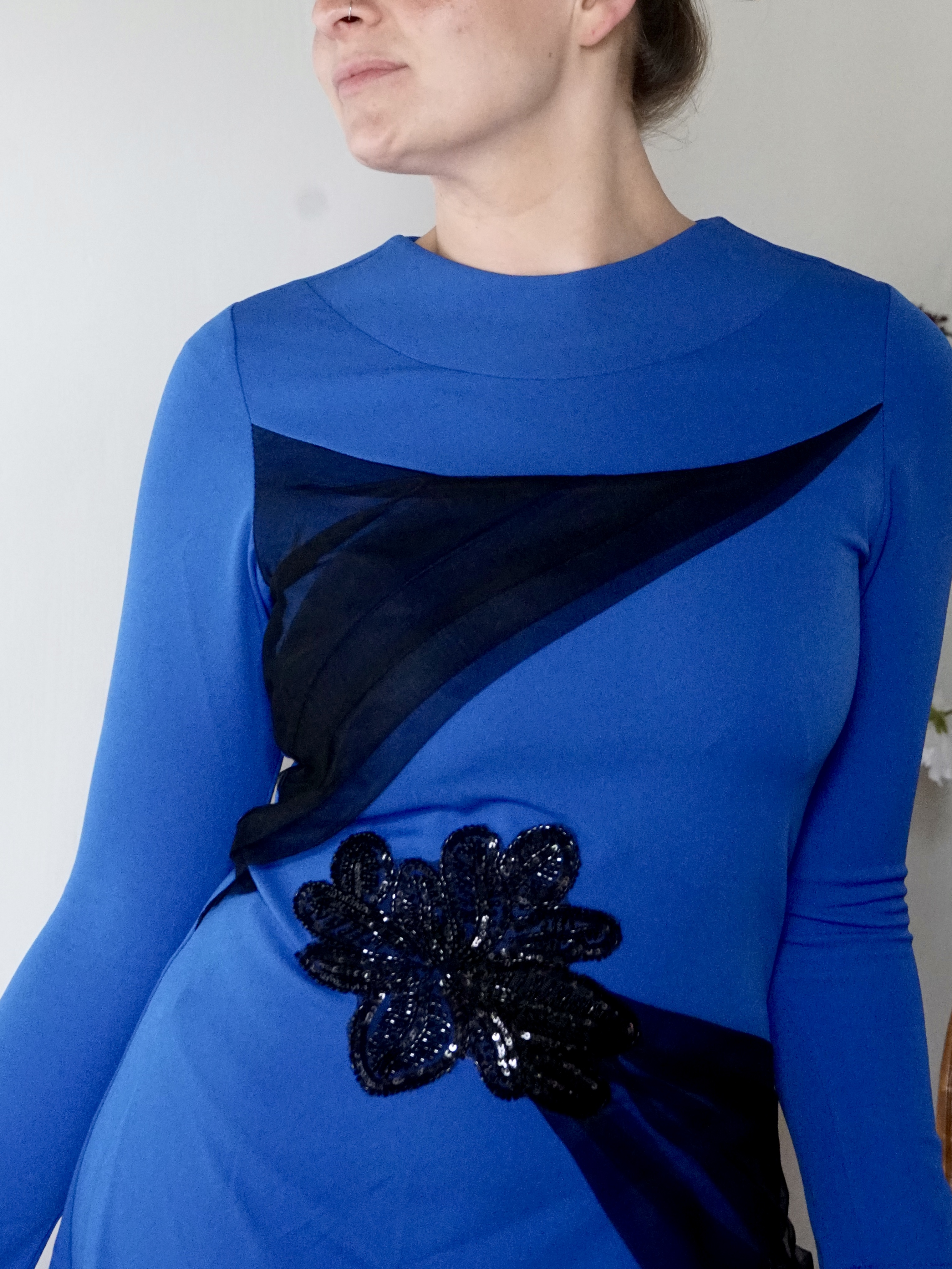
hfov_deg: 13.8
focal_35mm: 107
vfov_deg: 18.4
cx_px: 572
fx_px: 3923
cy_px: 720
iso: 5000
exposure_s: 1/80
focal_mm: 70
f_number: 7.1
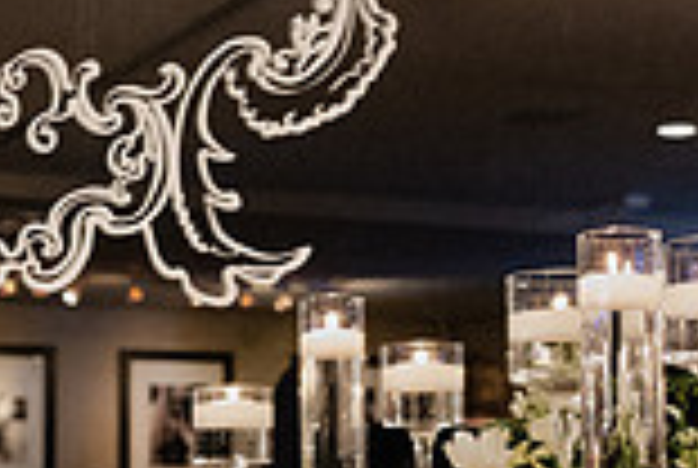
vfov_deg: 14.1
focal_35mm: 97
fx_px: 1884
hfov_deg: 20.8
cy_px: 375
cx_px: 144
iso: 6400
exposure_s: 1/160
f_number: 2.8
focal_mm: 24
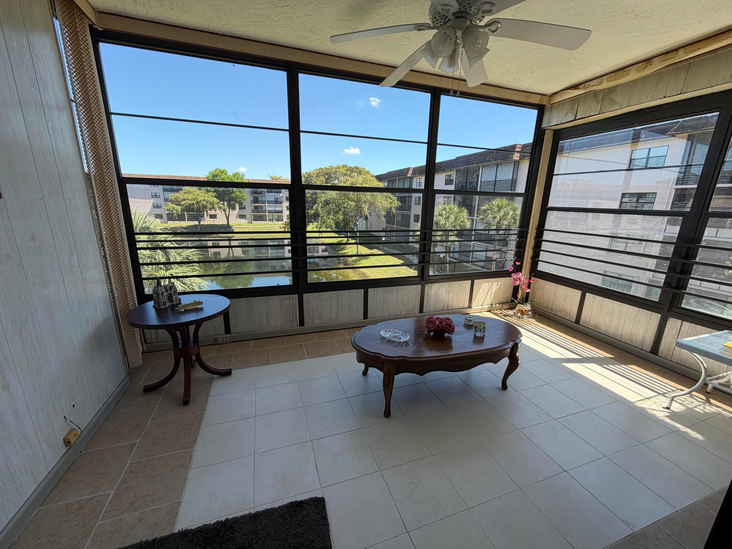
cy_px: 274
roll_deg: -2.0
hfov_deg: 102.1
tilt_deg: -12.7
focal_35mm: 14
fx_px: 296
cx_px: 366
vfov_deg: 85.7
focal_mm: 2.22
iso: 64
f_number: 2.2
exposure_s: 1/502
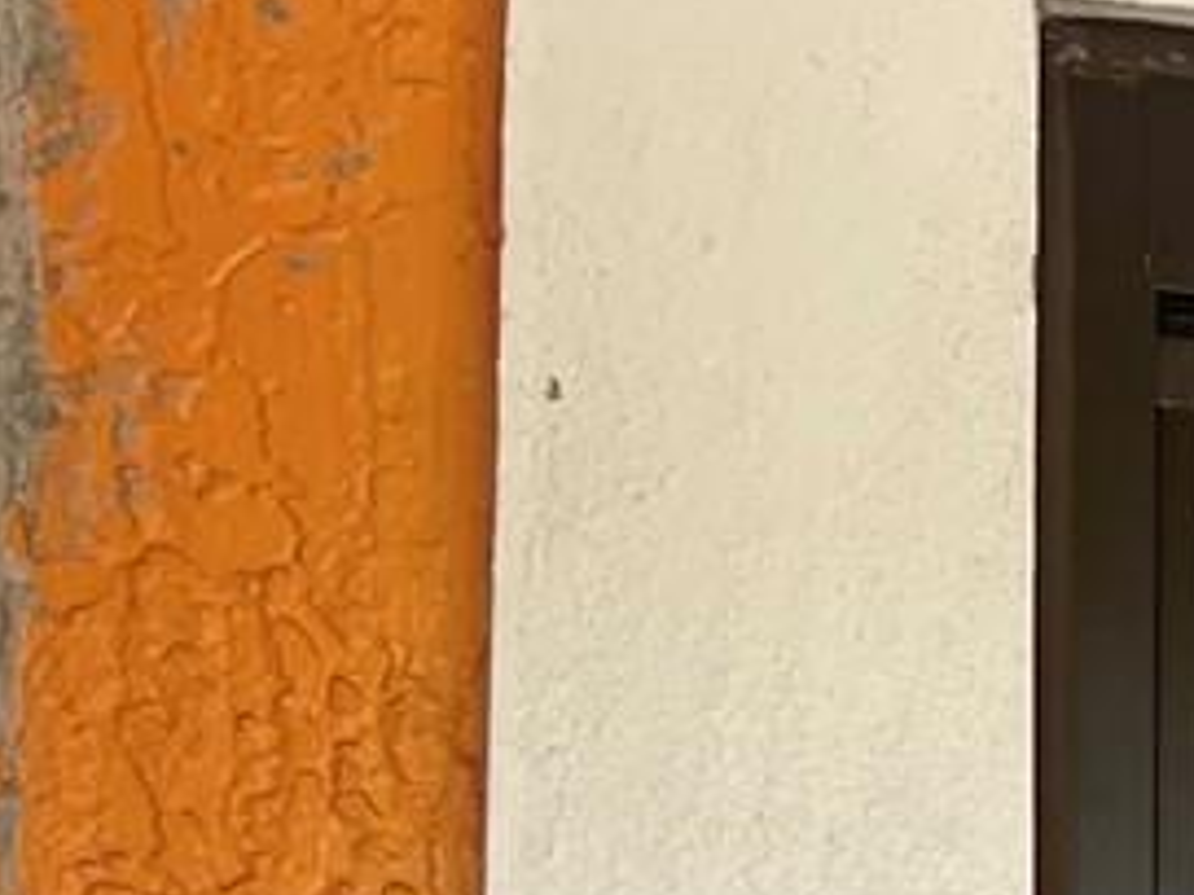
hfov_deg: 10.8
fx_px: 5070
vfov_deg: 9.3
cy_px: 1904
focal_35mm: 147
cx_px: 3117
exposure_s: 1/121
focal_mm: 5.1
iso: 40
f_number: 1.6
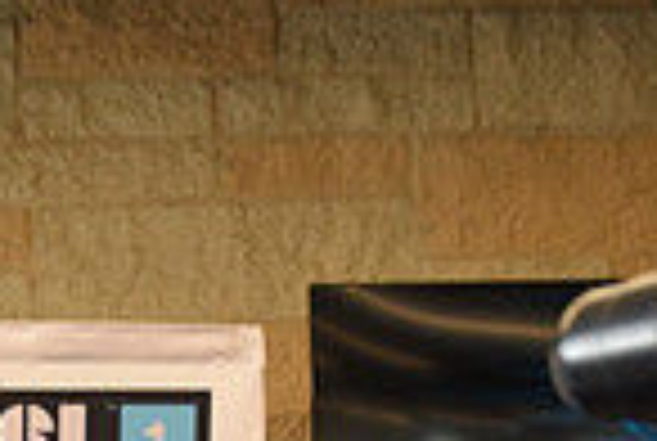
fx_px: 2103
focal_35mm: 115
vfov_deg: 11.0
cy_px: 853
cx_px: 104
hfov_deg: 17.6
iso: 400
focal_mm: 29
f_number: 3.2
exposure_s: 1/60
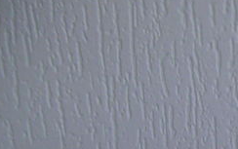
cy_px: 352
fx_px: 1071
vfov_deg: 7.5
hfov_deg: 11.6
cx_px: 445
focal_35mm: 165
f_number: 3.5
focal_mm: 6.3
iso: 60
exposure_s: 1/30
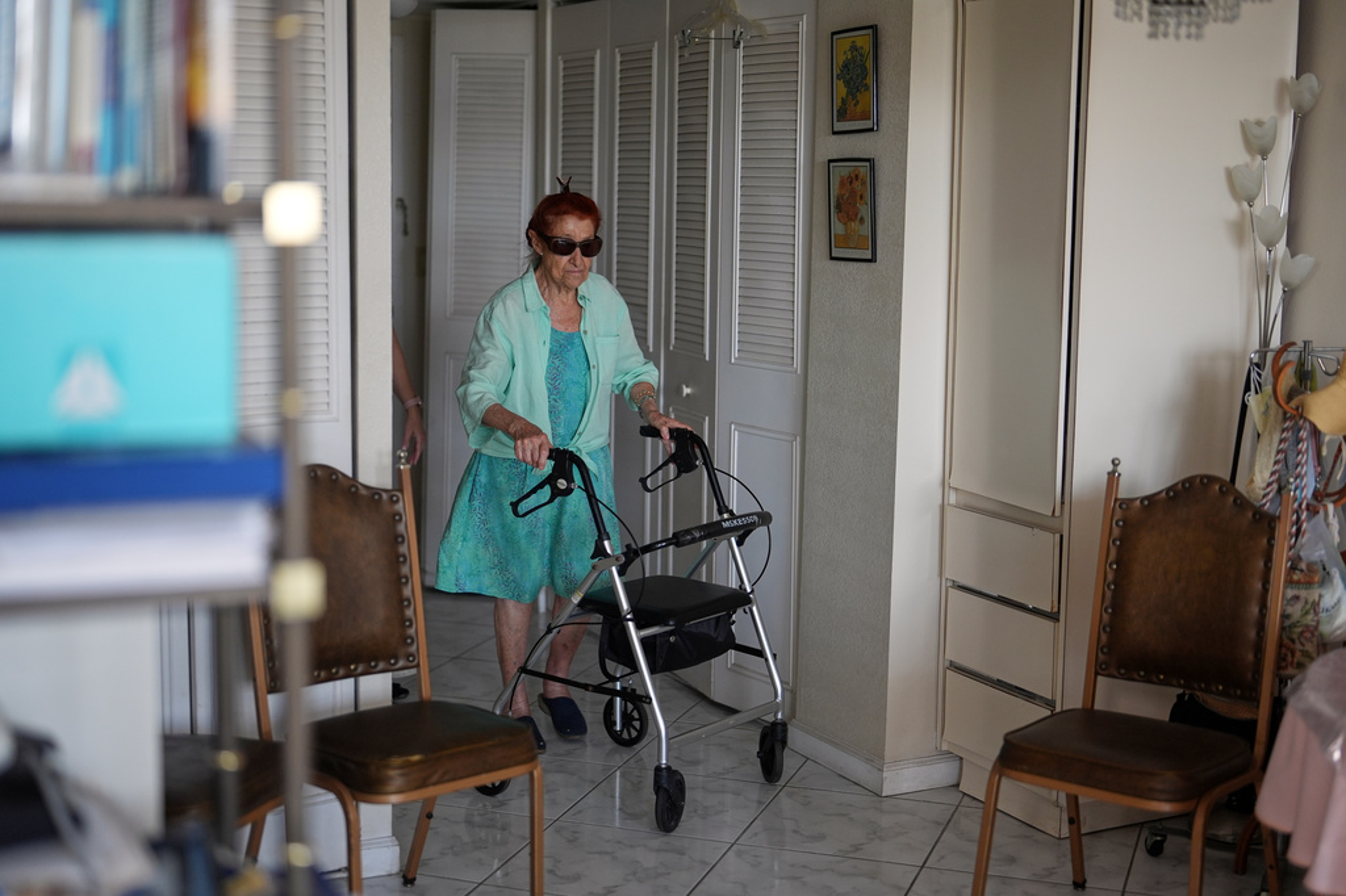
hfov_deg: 39.6
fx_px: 1869
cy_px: 448
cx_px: 673
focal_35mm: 50
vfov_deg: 27.0
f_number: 1.2
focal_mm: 50
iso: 400
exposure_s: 1/1000
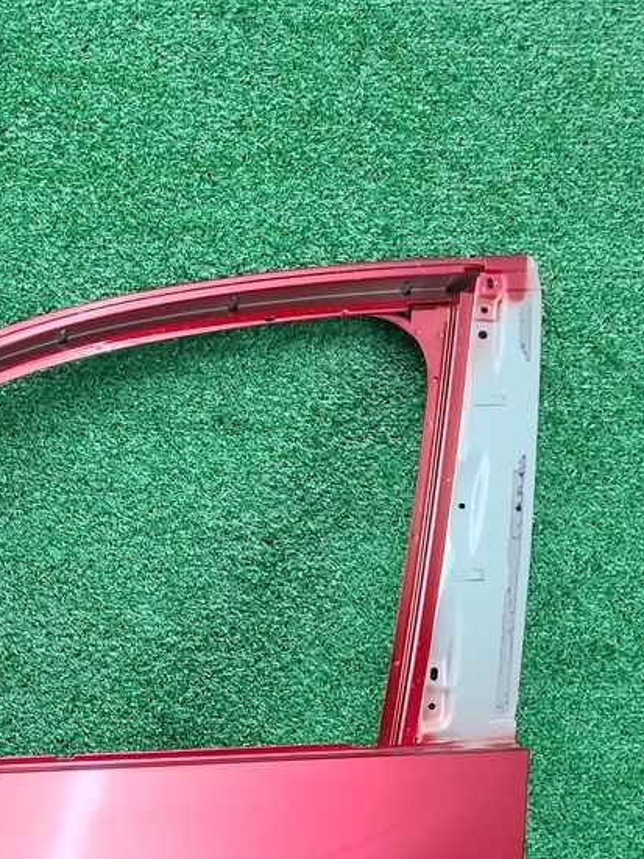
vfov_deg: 25.8
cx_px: -165
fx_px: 1687
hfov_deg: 20.0
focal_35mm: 68
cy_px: 1010
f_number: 1.8
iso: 197
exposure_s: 1/50
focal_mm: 5.4
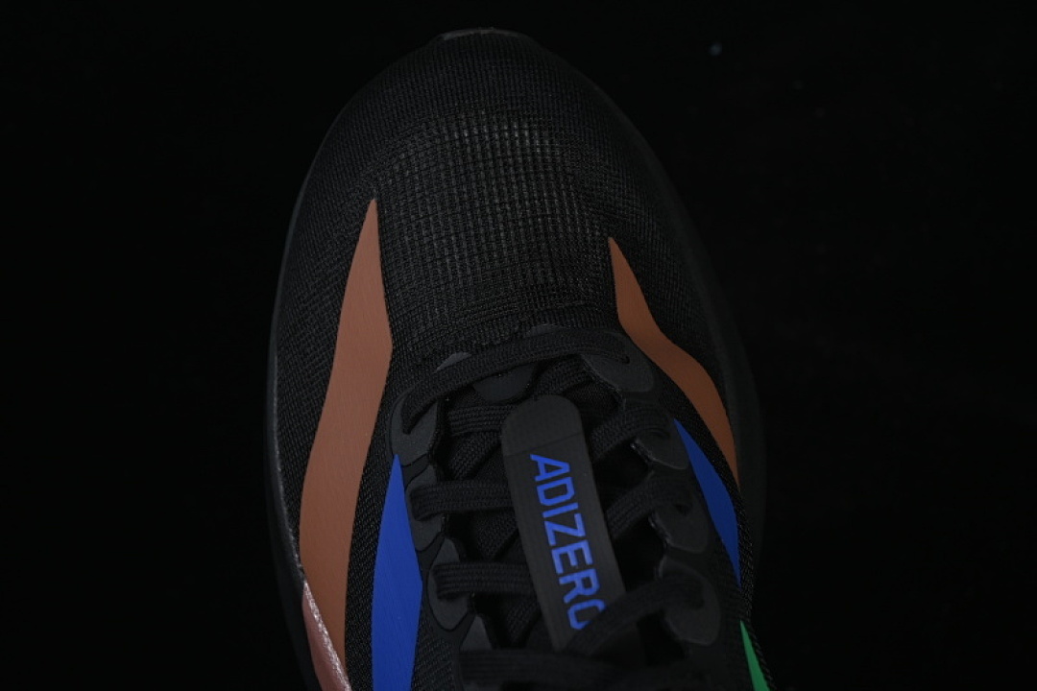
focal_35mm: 75
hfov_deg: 27.0
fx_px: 2160
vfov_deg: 18.2
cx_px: 518
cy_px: 346
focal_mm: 50
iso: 160
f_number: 6.3
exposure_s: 1/50
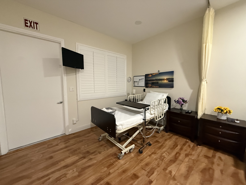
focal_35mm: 14
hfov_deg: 102.1
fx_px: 99
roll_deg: -0.1
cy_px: 92
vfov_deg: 85.7
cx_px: 123
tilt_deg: -4.4
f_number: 2.2
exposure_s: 1/60
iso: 640
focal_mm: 2.22
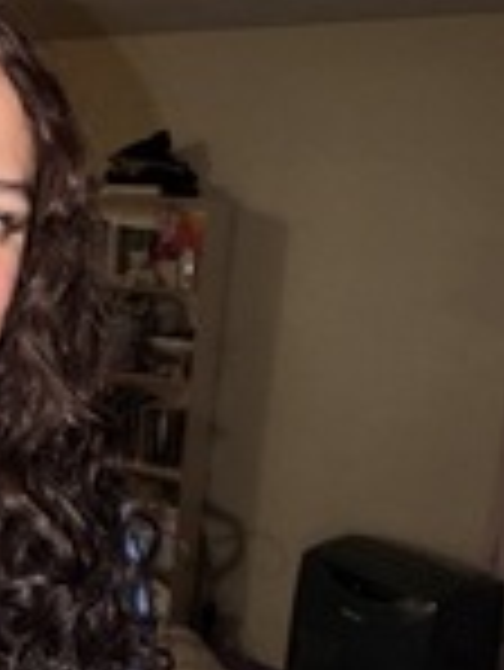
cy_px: 256
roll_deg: -6.3
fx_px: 911
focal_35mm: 47
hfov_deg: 27.4
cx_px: -92
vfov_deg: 40.2
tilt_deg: -0.8
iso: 64
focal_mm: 2.22
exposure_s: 1/40
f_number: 2.2
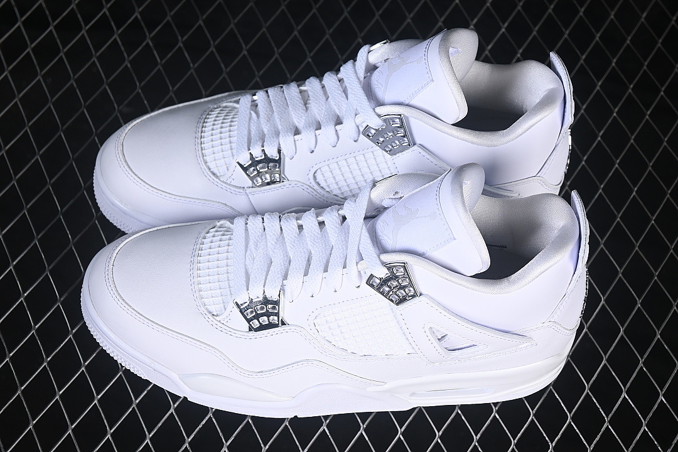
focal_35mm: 75
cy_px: 226
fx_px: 1412
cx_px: 339
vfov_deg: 18.2
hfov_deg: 27.0
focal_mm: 50
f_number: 7.1
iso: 160
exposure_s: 1/80
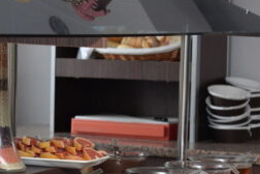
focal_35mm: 159
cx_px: -91
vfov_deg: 8.6
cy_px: 134
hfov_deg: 12.5
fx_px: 1148
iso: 320
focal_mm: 50
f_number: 4
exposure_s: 1/160
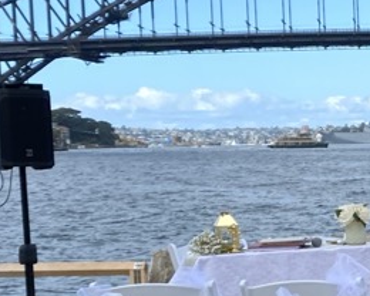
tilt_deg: -6.5
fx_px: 1281
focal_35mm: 117
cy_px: 317
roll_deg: +1.5
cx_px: 508
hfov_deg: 15.5
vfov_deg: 13.0
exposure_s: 1/2066
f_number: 1.8
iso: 32
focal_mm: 4.25
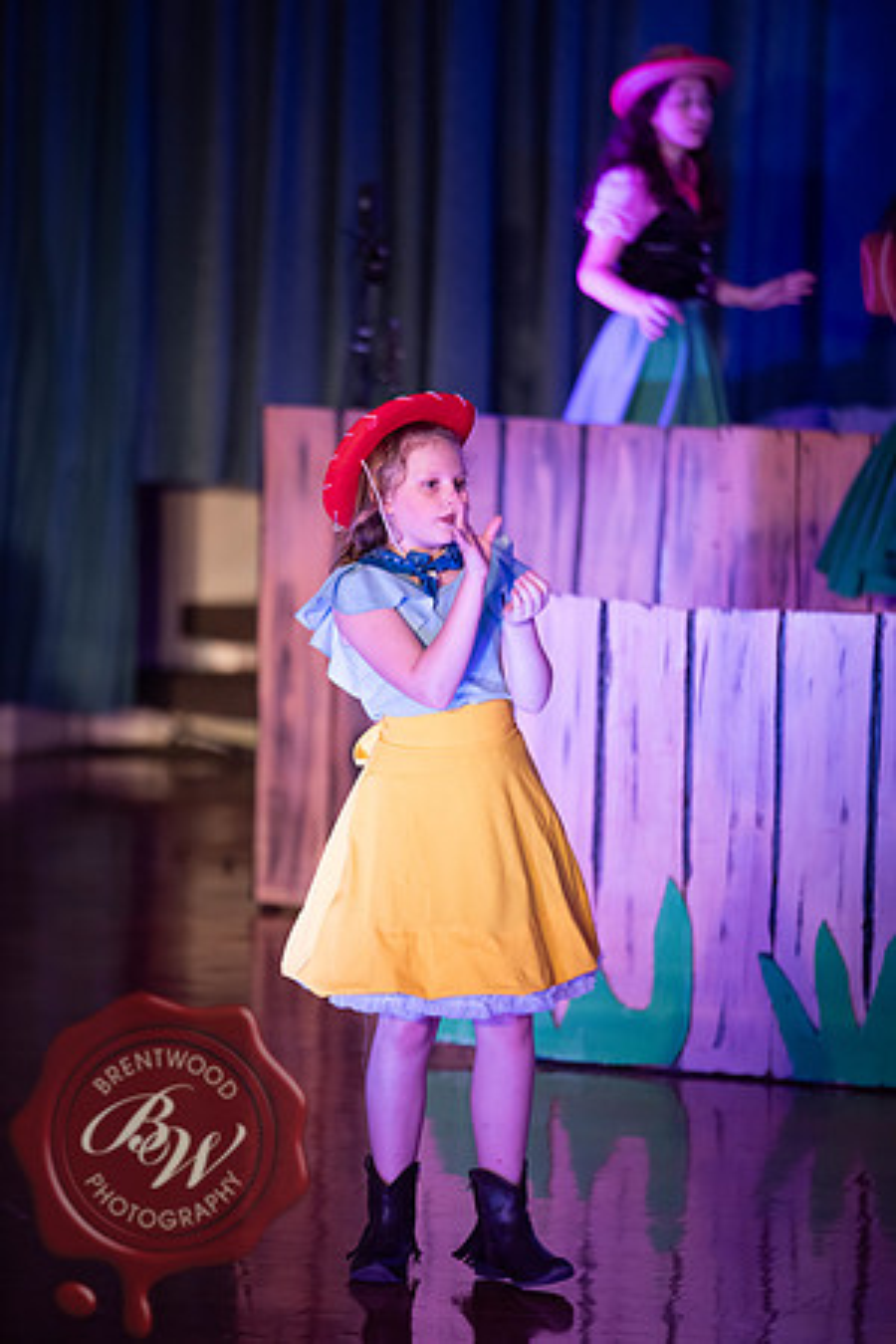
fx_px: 7466
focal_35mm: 200
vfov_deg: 10.3
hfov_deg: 6.9
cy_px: 672
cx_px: 448
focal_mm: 200
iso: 1400
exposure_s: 1/200
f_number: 2.8
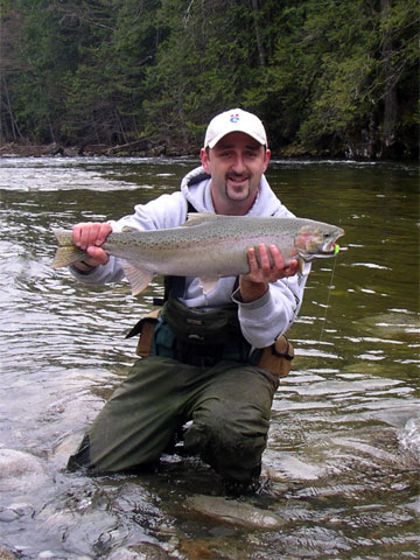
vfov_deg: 50.1
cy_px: 280
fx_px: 599
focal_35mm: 37
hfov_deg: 38.7
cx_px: 210
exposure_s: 1/250
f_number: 2.8
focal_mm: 5.7
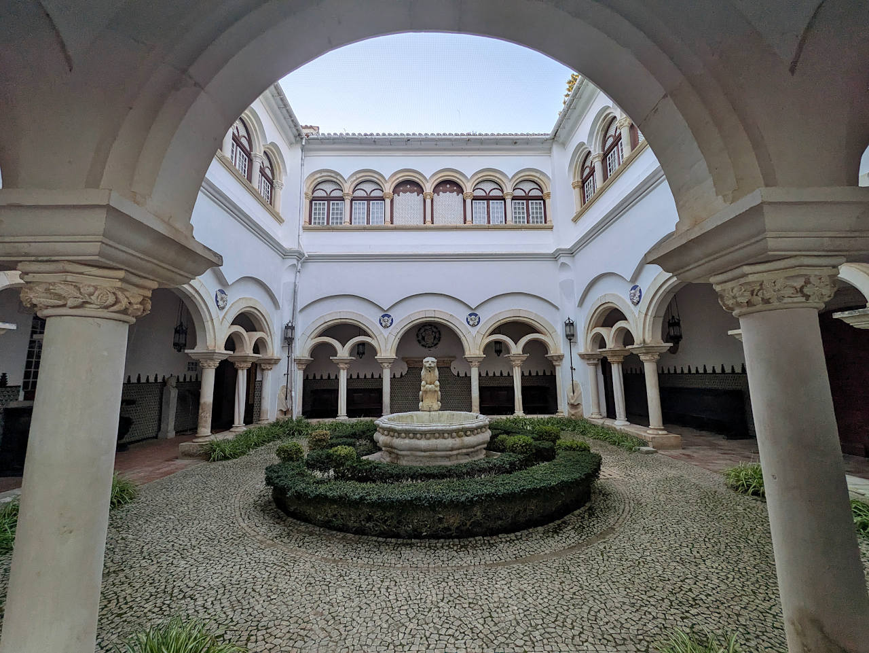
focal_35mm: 14
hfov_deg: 102.0
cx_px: 434
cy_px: 326
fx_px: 352
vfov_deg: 85.7
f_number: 2.2
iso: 54
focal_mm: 1.83
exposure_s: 1/219
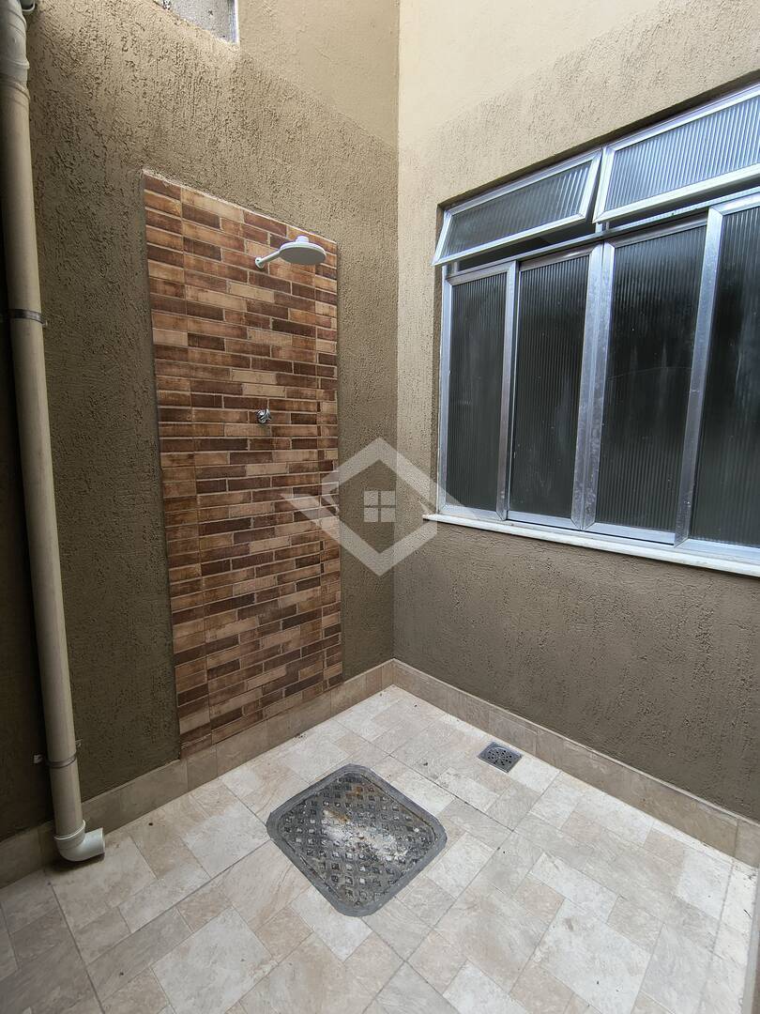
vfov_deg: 110.5
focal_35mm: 12
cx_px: 380
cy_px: 507
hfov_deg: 94.5
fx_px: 351
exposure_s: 1/60
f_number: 2.2
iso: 126
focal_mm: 2.13
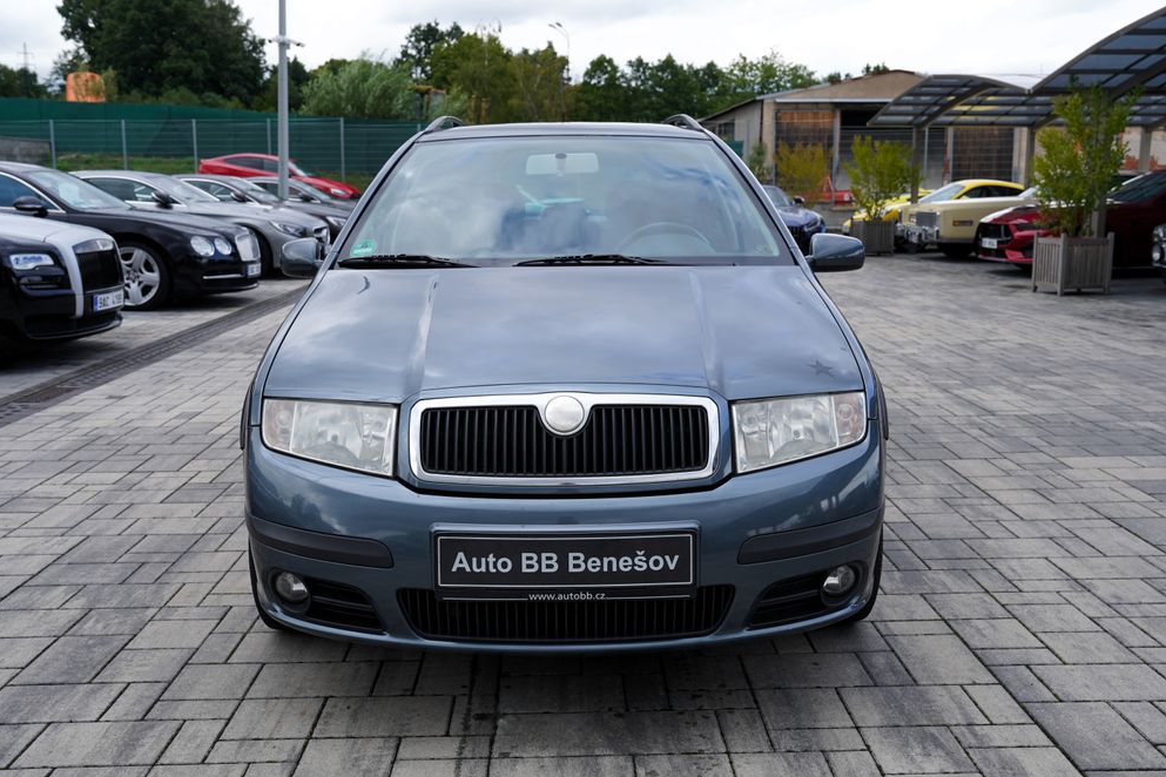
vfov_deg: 40.0
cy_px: 382
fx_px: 1069
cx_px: 585
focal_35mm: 33
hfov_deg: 57.2
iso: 100
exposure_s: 1/160
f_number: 6.3
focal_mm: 32
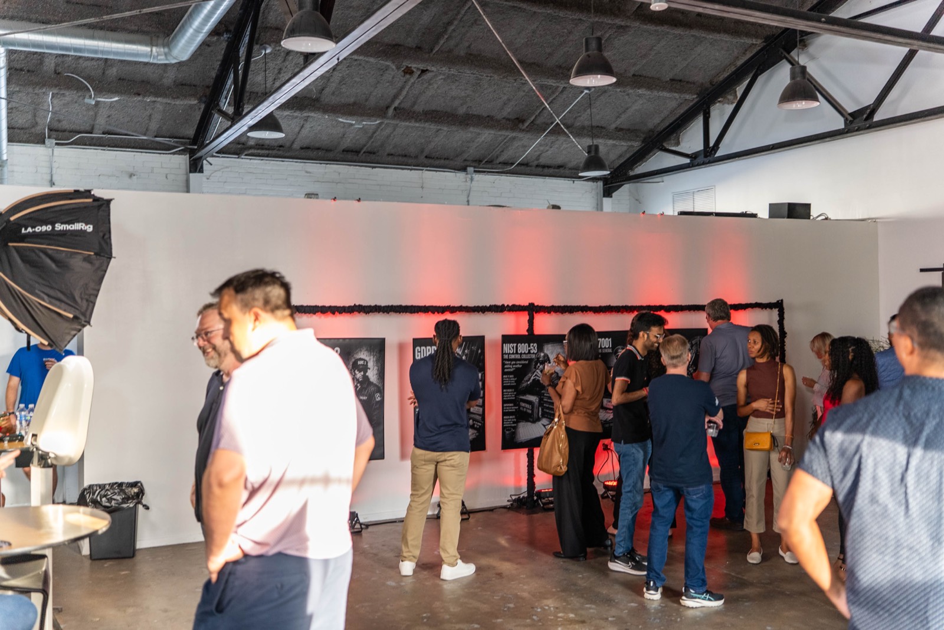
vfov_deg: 37.9
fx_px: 918
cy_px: 315
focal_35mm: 35
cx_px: 472
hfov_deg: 54.4
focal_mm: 35
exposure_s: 1/125
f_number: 2
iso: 250
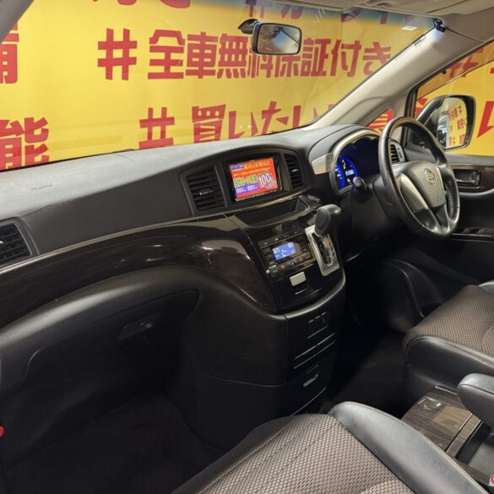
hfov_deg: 55.5
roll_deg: +0.9
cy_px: 243
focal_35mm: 29
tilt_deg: -18.4
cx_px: 277
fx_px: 468
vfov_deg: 55.6
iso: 400
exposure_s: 1/50
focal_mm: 6.76
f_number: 1.78
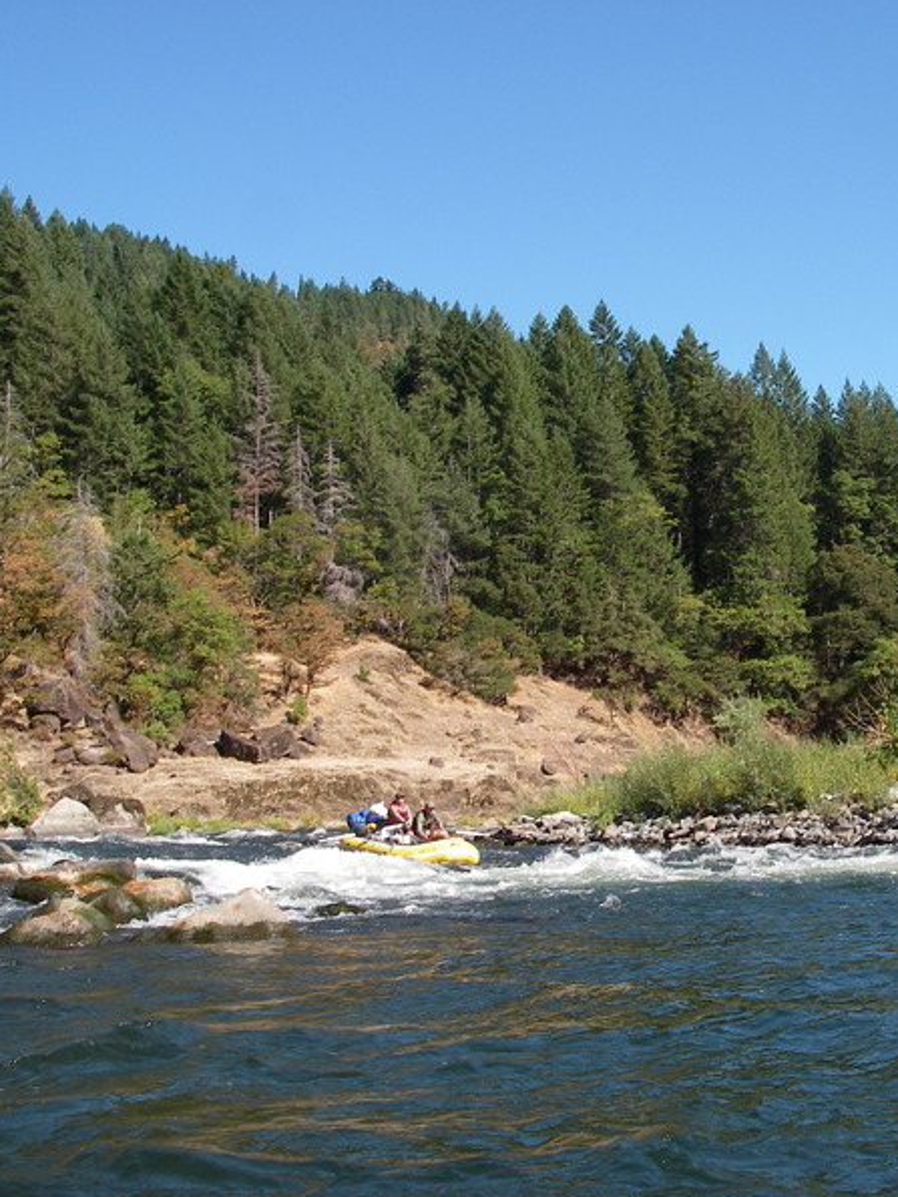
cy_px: 601
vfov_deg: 37.5
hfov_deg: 28.2
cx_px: 659
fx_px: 1764
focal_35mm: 51
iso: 64
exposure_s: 1/125
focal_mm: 6.3
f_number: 6.6
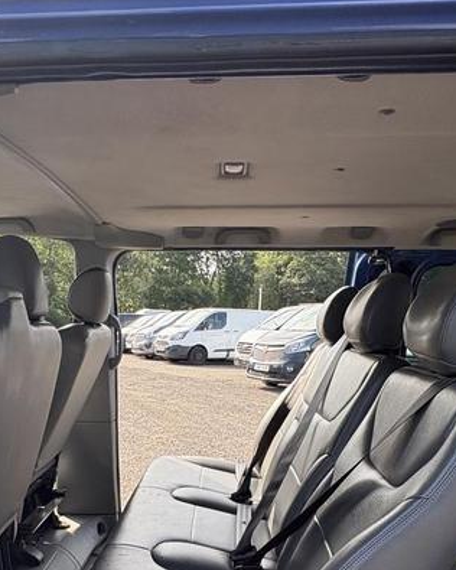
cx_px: 176
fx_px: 523
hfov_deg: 46.8
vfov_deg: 52.3
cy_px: 481
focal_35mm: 31
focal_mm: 2.22
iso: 64
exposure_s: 1/537
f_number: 2.2
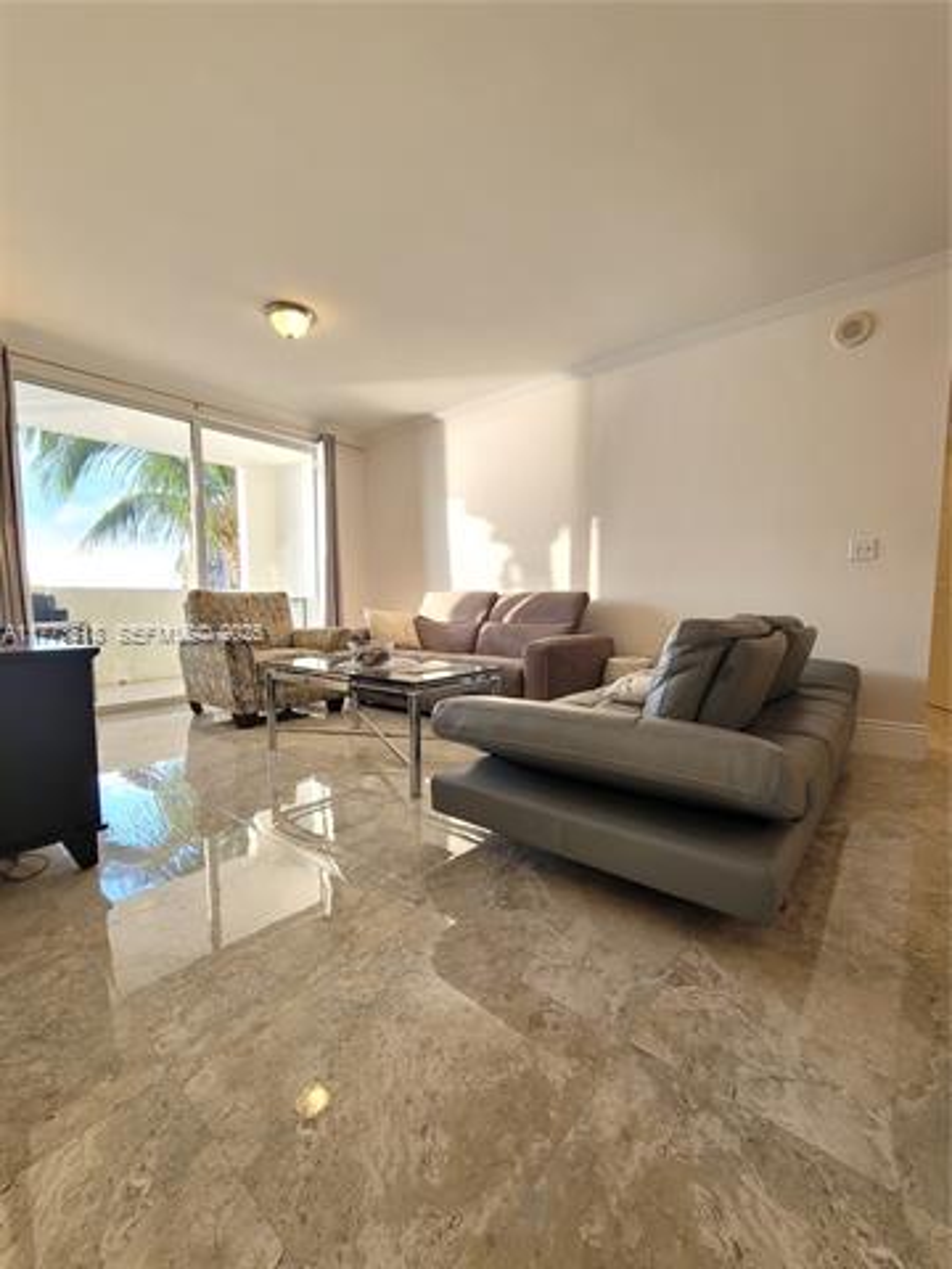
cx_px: 476
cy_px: 634
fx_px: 477
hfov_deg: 89.9
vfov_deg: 106.2
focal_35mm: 13
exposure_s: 1/59
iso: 80
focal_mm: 2.2
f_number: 2.2
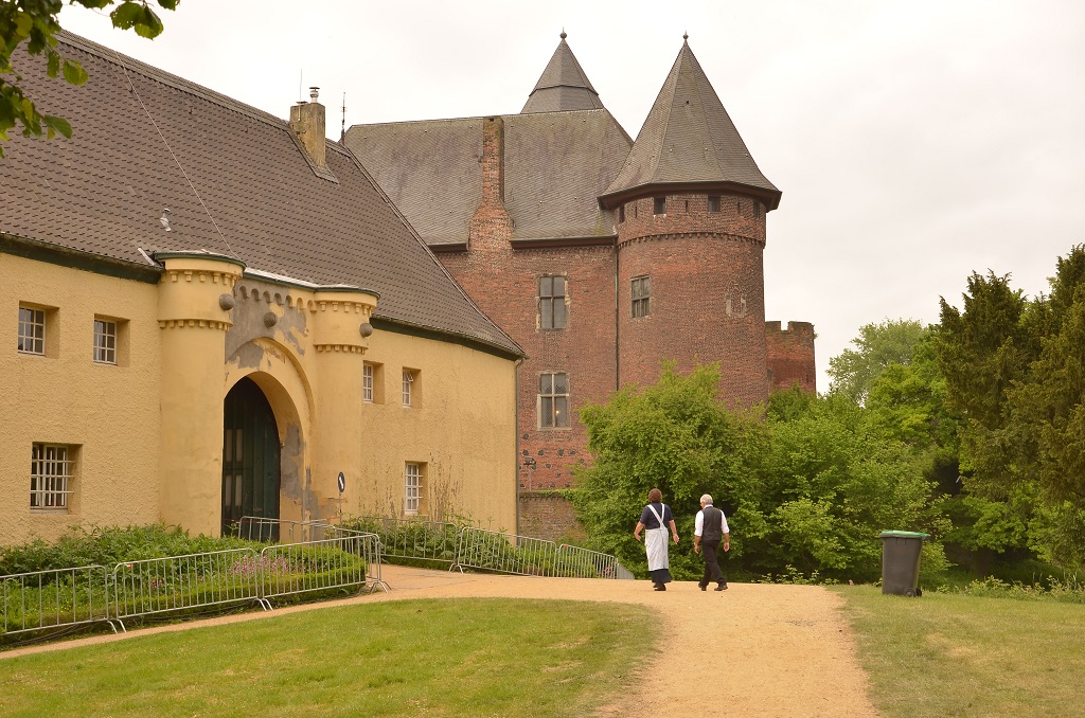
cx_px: 542
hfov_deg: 43.7
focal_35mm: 45
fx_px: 1353
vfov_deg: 29.7
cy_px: 359
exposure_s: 1/80
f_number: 9
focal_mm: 30
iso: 100
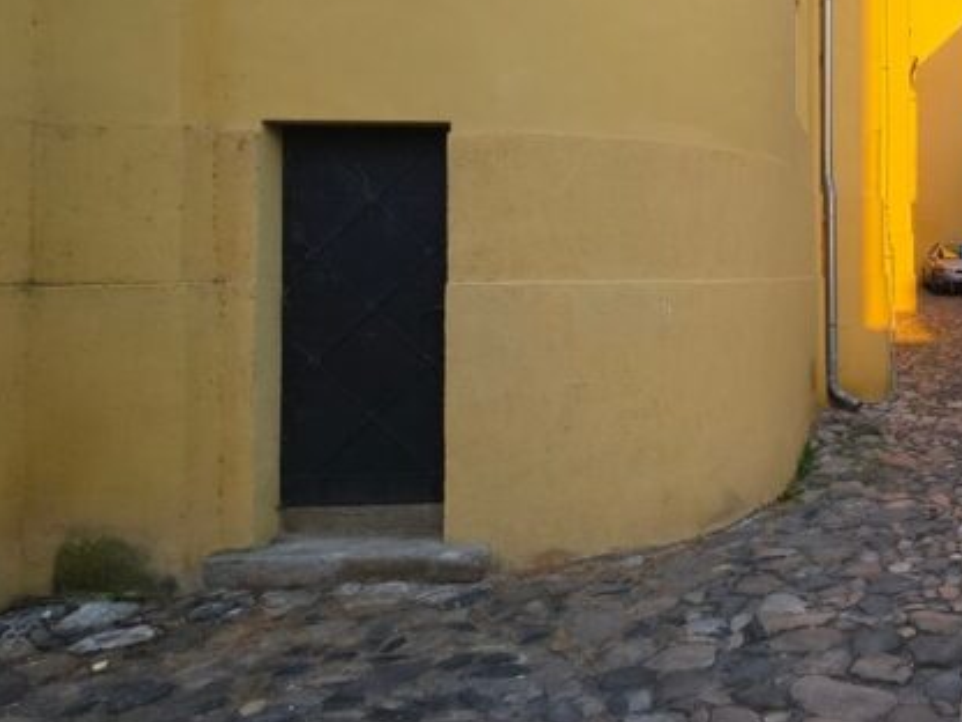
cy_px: 259
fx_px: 889
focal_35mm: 32
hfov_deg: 47.6
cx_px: 953
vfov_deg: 43.7
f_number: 1.9
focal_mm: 2.2
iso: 16
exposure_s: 1/172
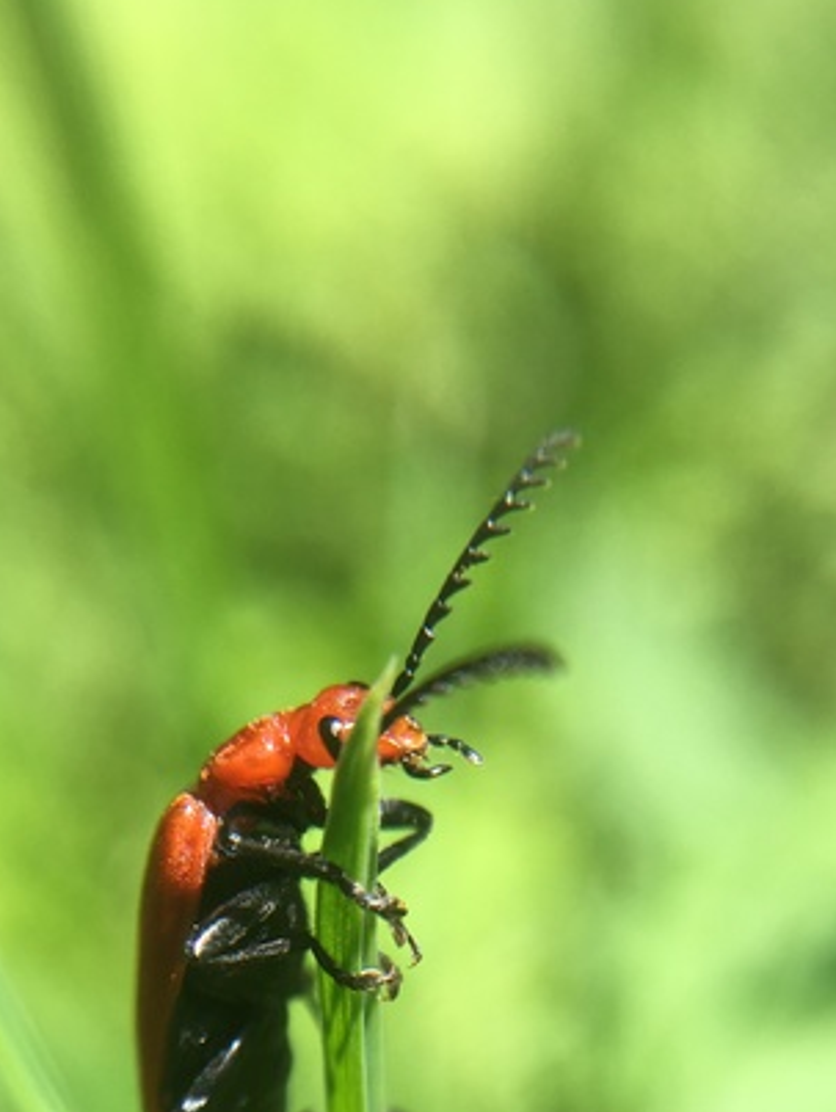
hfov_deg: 31.5
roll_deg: +5.6
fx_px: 1479
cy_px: 844
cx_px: 466
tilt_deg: -27.6
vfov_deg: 40.0
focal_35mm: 46
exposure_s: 1/545
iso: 25
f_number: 2.2
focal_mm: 4.15
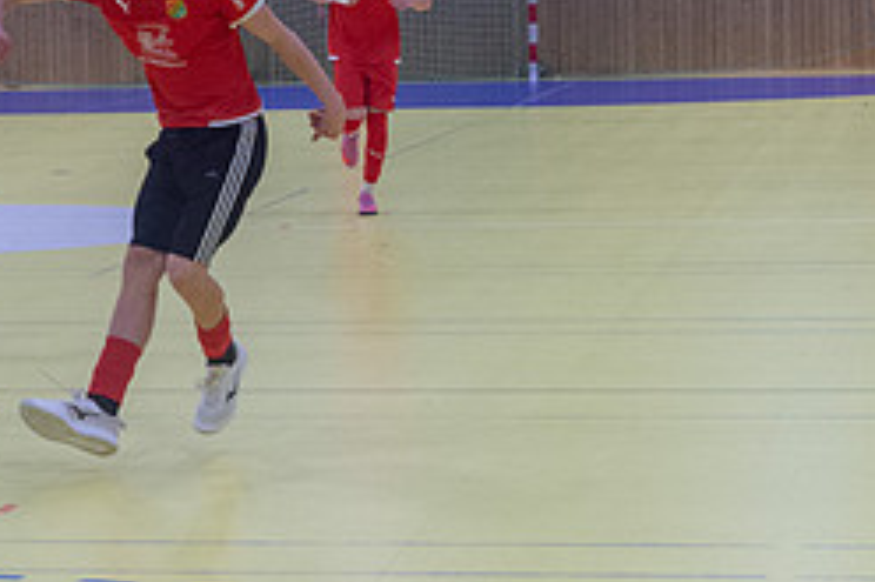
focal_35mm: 164
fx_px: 3983
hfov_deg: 12.5
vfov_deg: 8.4
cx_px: 123
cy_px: 190
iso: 2800
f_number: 3.2
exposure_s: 1/640
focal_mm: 70
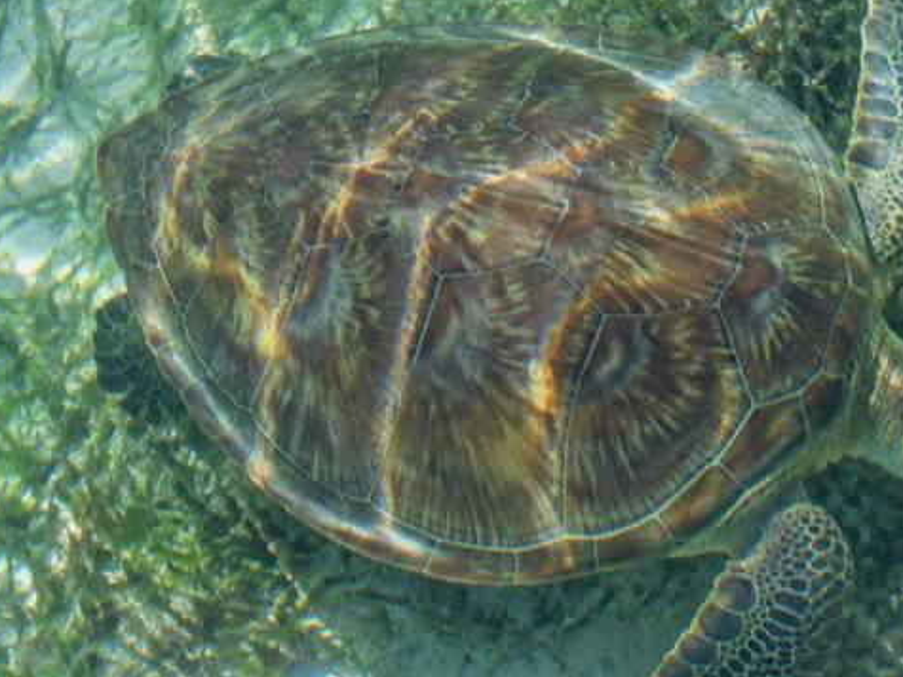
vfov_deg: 18.2
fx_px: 2112
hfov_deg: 23.5
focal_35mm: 81
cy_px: 323
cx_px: 804
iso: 200
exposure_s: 1/640
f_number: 4.5
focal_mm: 40
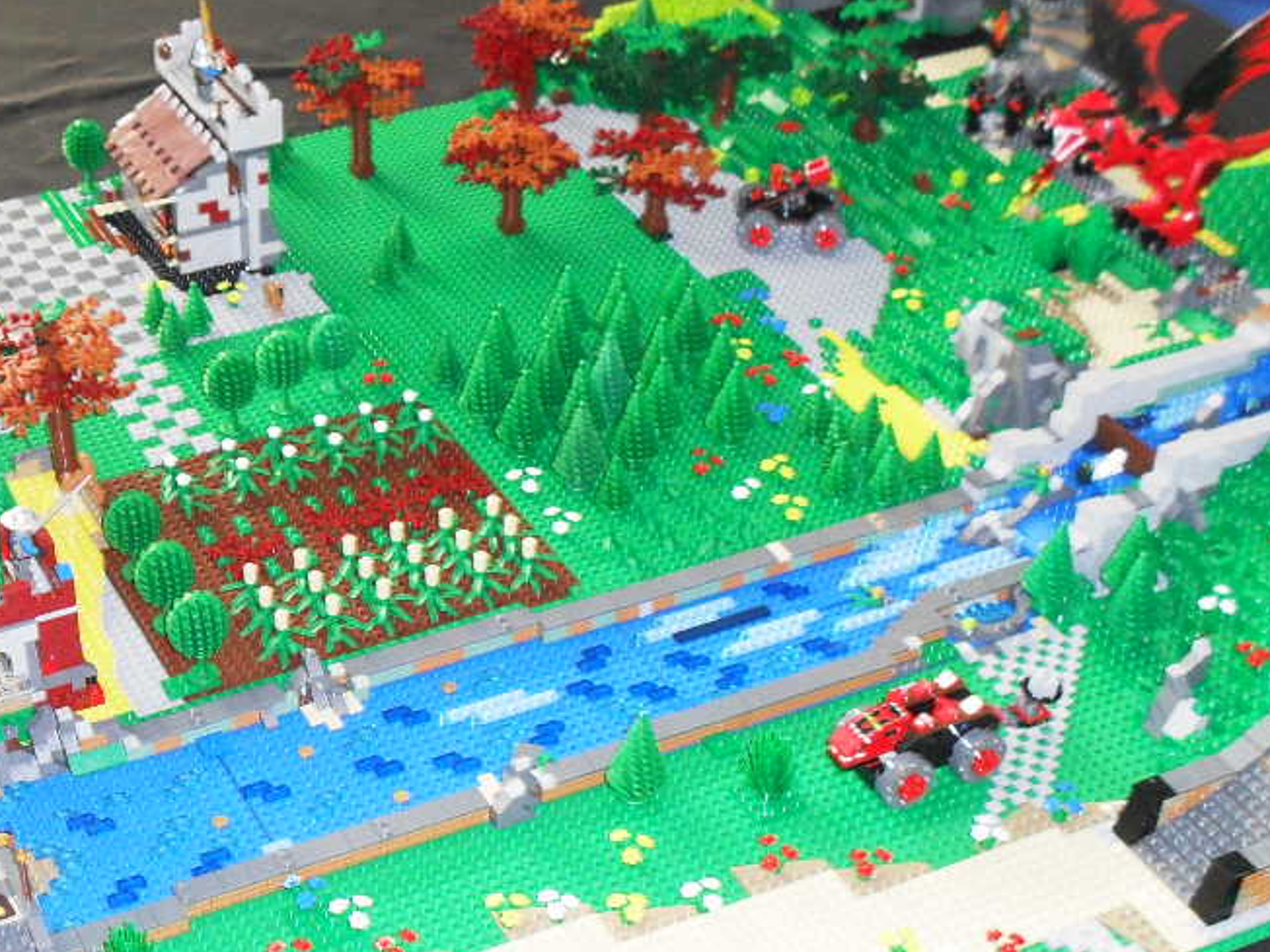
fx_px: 2421
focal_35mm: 66
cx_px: 347
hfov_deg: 29.0
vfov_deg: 22.2
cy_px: 615
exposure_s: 1/45
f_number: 3.6
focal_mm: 7.5
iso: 200
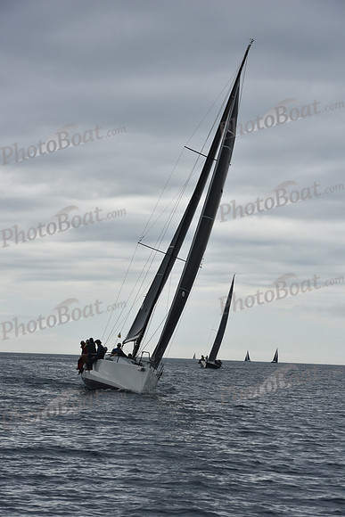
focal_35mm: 116
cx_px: 172
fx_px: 1666
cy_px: 258
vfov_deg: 17.6
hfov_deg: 11.8
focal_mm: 116
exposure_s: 1/800
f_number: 9
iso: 250
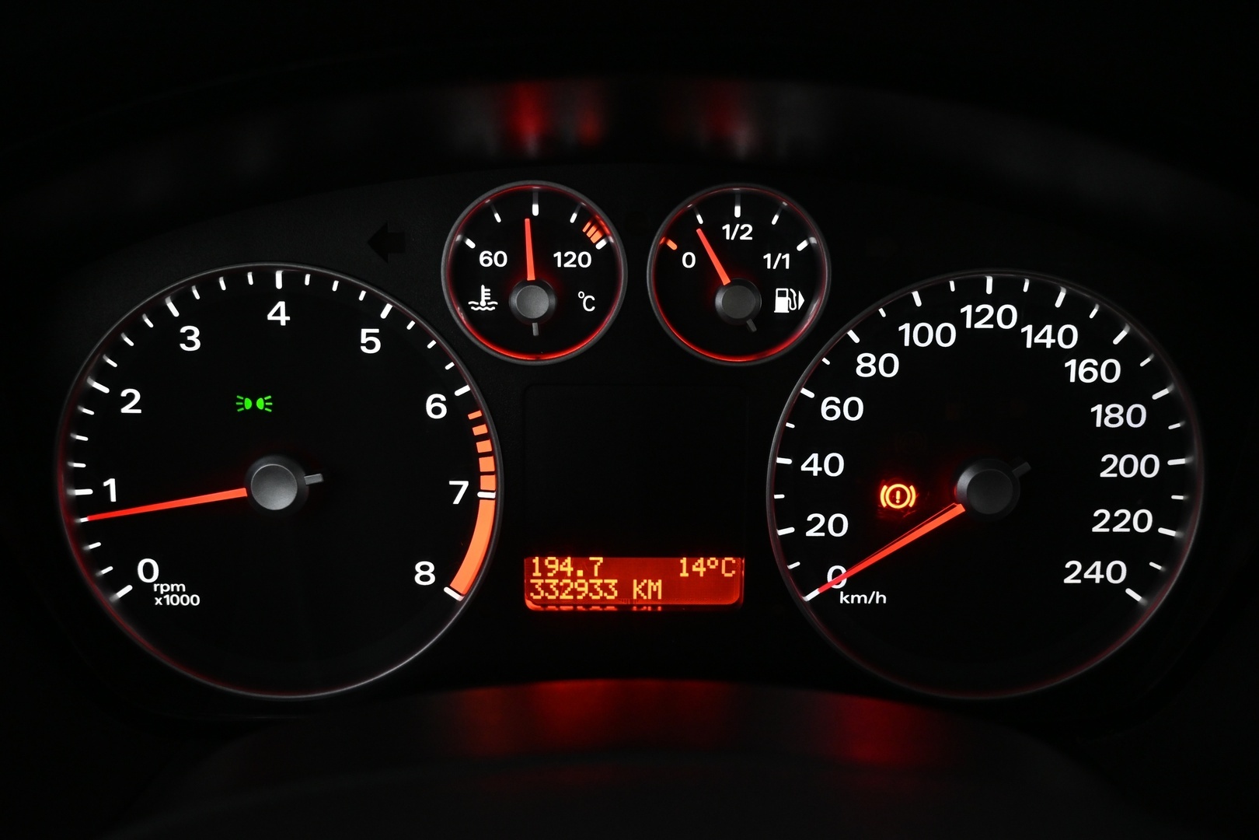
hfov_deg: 56.1
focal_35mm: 34
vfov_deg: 39.1
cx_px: 630
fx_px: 1180
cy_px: 420
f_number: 4
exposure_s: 1/40
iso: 1800
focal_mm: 22.5
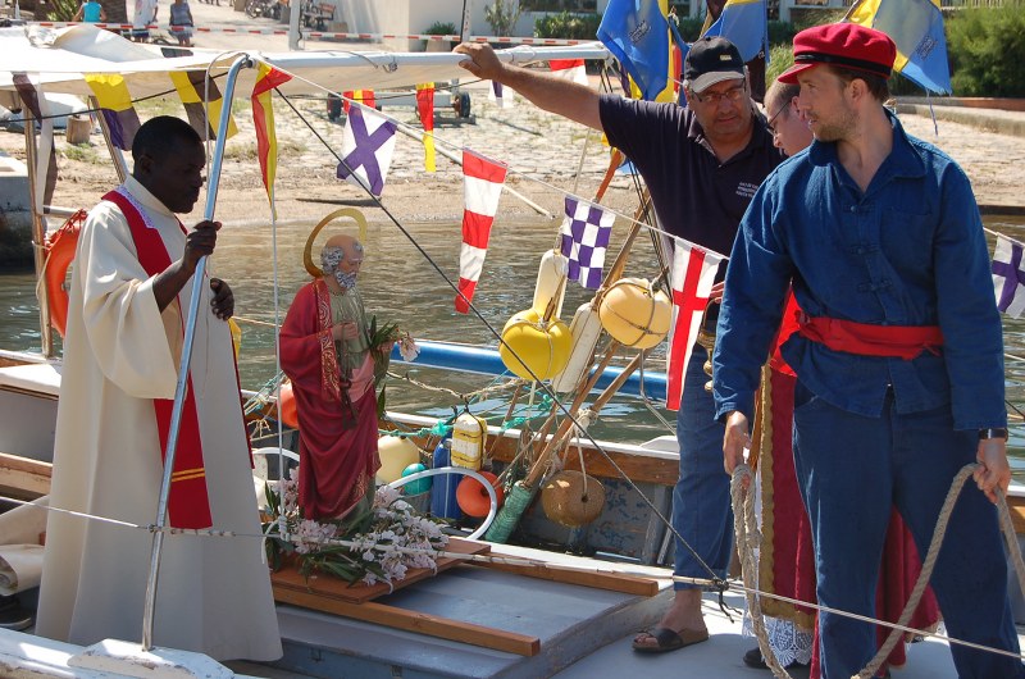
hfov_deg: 29.9
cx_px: 512
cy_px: 340
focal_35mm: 68
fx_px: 1918
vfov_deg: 20.1
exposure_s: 1/320
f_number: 9
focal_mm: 45
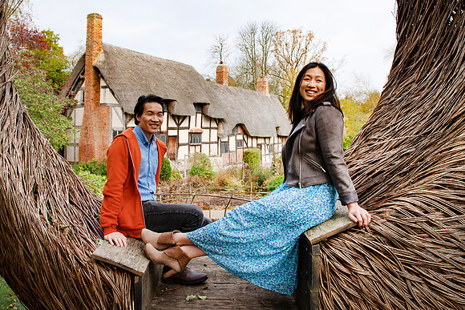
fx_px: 376
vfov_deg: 44.6
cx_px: 226
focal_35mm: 29
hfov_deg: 63.5
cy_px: 125
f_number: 7.1
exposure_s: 1/200
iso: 320
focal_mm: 24
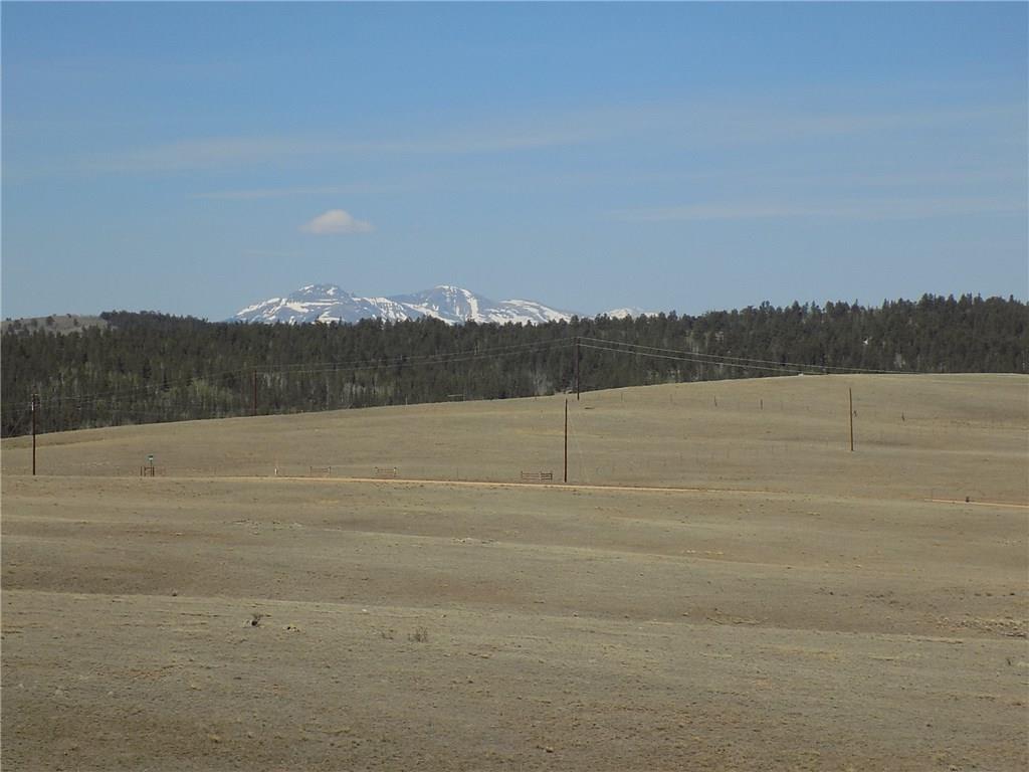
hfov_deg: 14.9
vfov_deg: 11.2
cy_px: 386
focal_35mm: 132
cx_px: 514
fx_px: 3924
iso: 80
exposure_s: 1/800
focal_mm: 23.4
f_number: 5
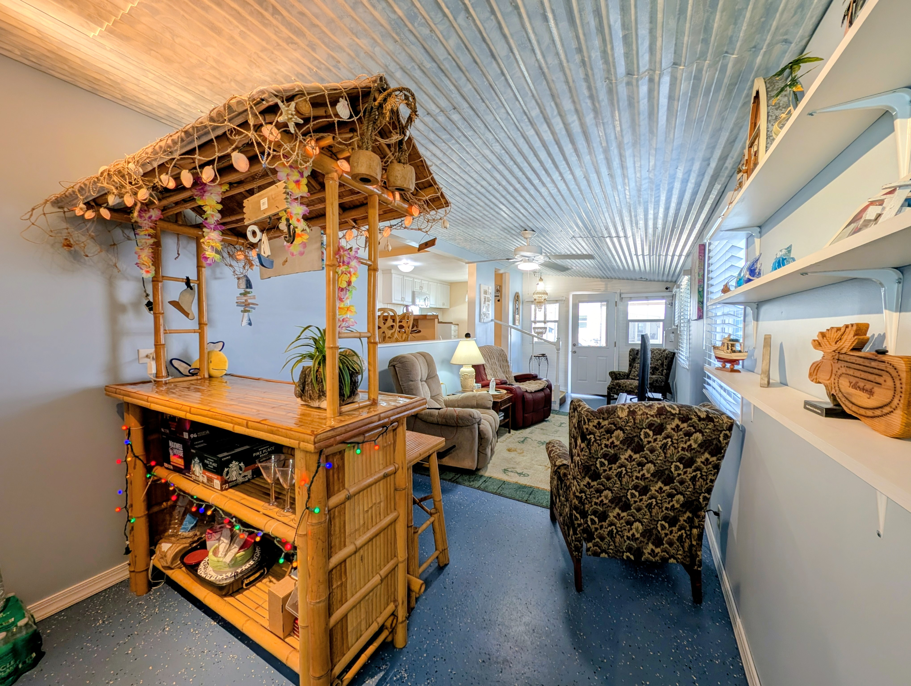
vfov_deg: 94.6
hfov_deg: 110.5
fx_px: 316
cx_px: 456
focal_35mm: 12
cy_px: 343
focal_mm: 2.23
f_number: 1.95
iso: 48
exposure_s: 1/60
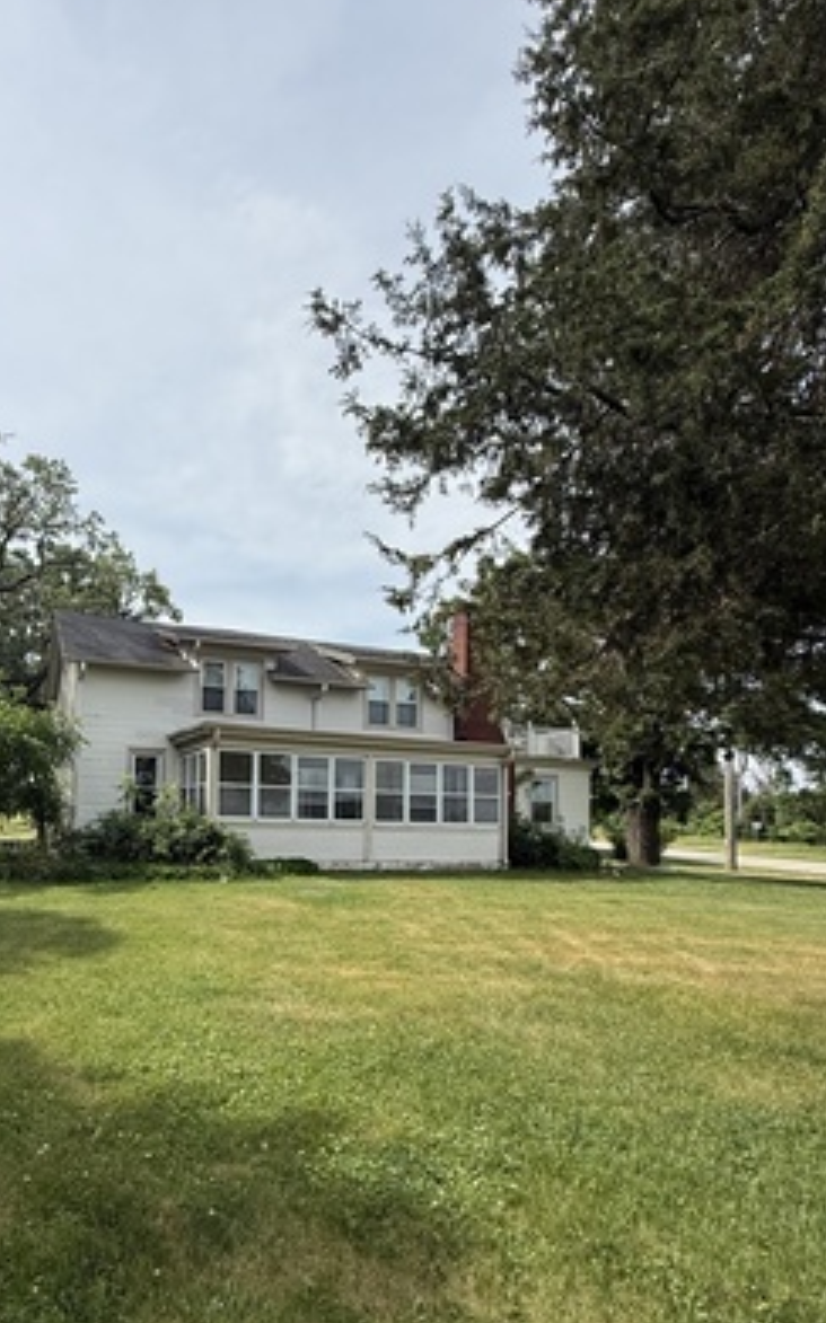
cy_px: 792
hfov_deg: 59.9
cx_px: 242
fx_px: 685
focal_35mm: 19
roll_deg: -1.9
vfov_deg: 86.9
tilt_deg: +4.5
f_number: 2.2
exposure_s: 1/2237
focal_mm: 2.22
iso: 50
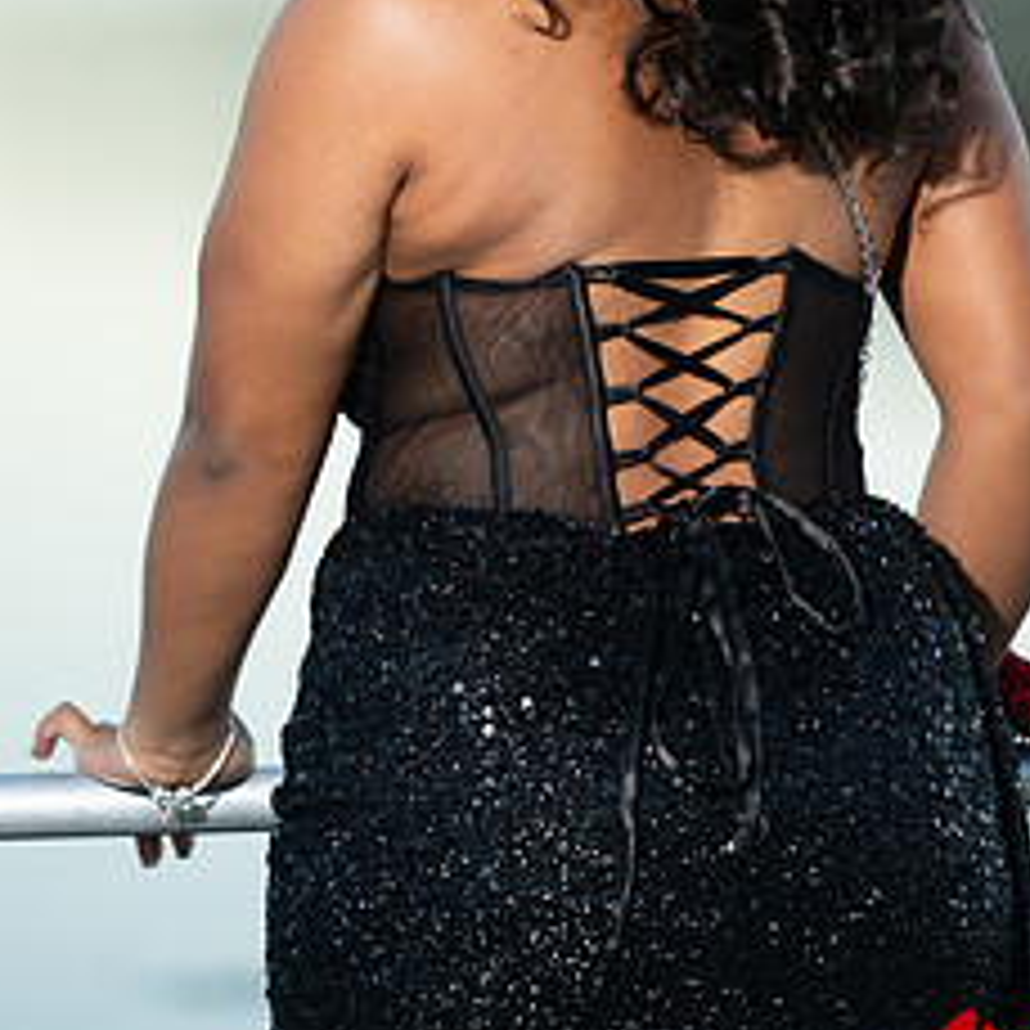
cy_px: 238
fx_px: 11244
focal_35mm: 334
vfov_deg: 5.2
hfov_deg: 5.2
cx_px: 598
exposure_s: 1/200
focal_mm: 200
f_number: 2.8
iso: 100
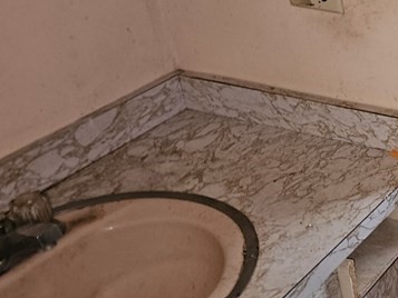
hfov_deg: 24.5
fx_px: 759
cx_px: 553
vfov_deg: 22.2
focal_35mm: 66
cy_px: 106
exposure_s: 1/9.49
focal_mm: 5.4
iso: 250
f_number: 1.8
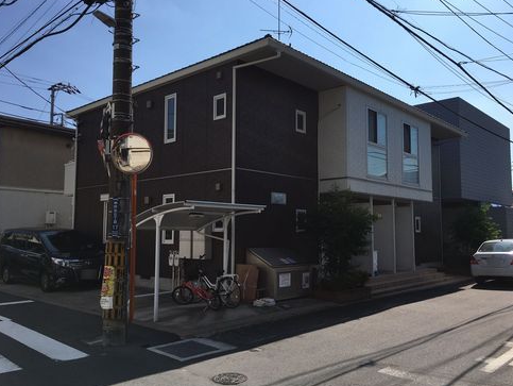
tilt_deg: +6.5
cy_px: 192
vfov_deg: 46.9
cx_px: 259
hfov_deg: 59.9
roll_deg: -0.6
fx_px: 445
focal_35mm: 30
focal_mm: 4.15
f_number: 2.2
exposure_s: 1/1876
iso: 25
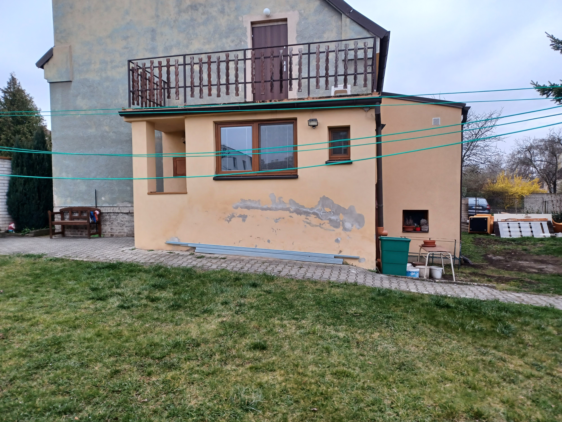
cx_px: 281
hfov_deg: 69.4
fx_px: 406
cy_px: 211
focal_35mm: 25
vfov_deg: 54.9
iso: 80
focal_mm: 4.6
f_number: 1.8
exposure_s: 1/49
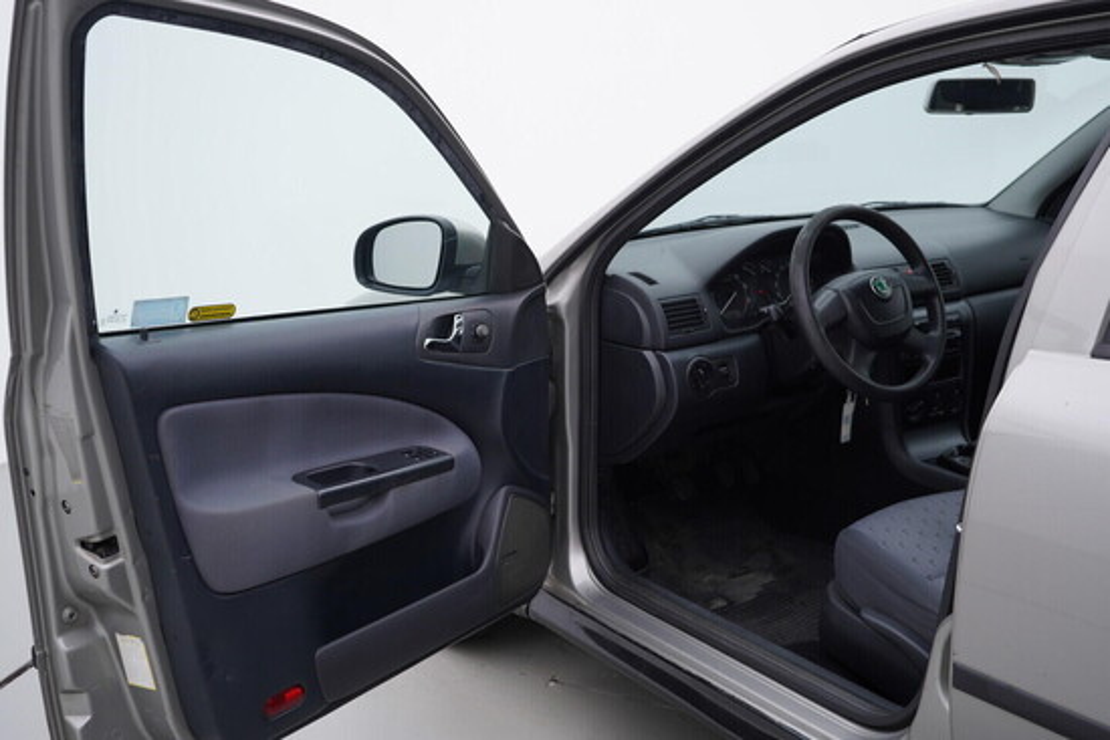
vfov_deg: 36.9
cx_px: 555
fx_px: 1110
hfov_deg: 53.1
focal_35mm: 36
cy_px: 370
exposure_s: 1/60
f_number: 3.5
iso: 125
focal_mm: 24
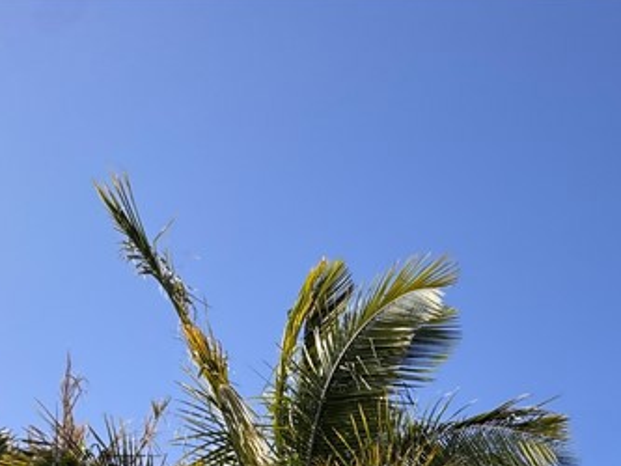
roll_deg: +1.8
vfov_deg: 25.1
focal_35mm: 43
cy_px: 708
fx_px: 772
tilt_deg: +15.8
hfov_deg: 38.7
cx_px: 627
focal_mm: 2.22
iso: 40
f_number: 2.2
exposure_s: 1/899
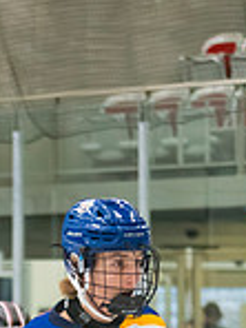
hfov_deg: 4.4
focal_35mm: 340
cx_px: 98
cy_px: 436
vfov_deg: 5.8
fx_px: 3222
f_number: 2.8
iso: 2500
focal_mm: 70
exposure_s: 1/640
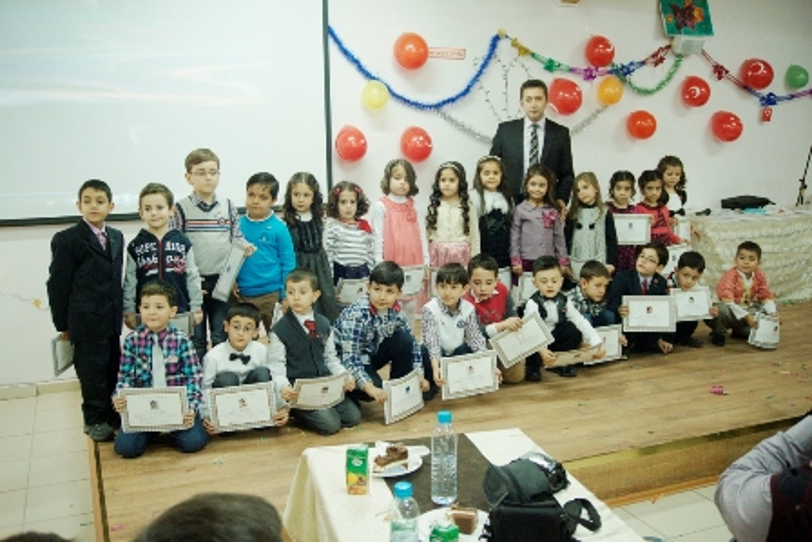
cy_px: 271
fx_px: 790
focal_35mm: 35
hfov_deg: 54.4
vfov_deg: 37.9
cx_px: 406
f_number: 4
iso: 1250
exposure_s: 1/40
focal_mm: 35
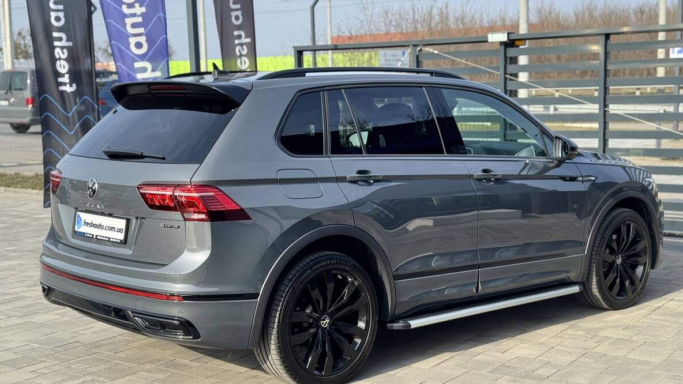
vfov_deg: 22.6
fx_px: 960
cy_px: 206
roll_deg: +1.9
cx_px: 345
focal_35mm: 53
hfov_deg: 39.2
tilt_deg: -7.4
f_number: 1.78
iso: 64
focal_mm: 6.76
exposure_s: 1/1524
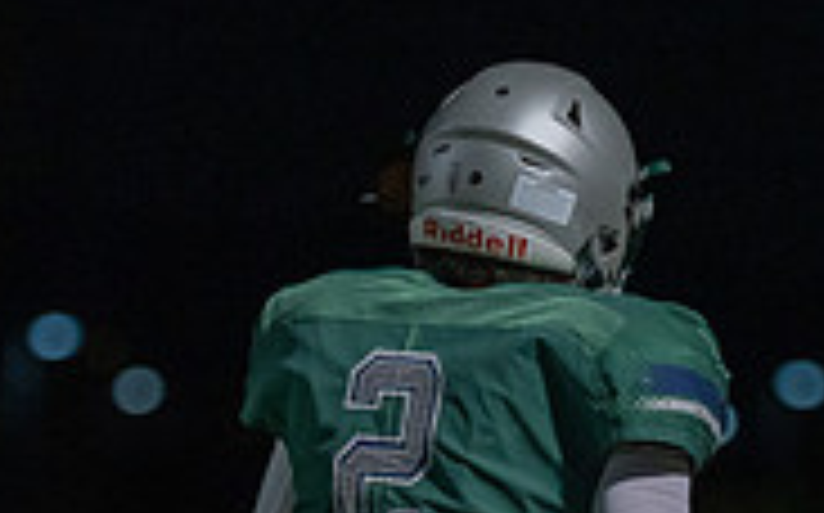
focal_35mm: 611
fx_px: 13708
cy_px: 725
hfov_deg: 3.4
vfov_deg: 2.1
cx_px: 525
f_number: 2.8
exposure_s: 1/1000
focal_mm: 152
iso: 2000
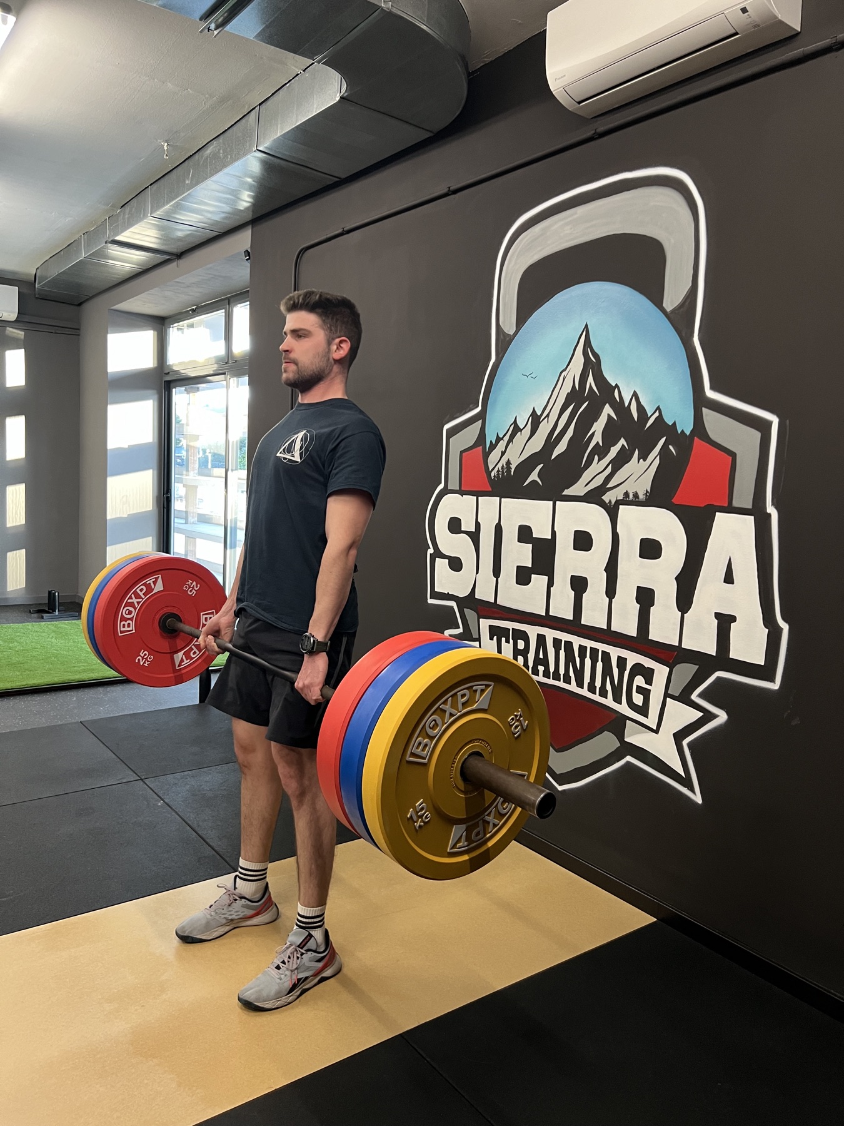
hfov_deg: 53.1
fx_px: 845
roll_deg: -1.5
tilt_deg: -5.8
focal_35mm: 26
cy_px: 563
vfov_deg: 67.3
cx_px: 422
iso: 200
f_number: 1.5
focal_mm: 5.7
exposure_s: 1/50
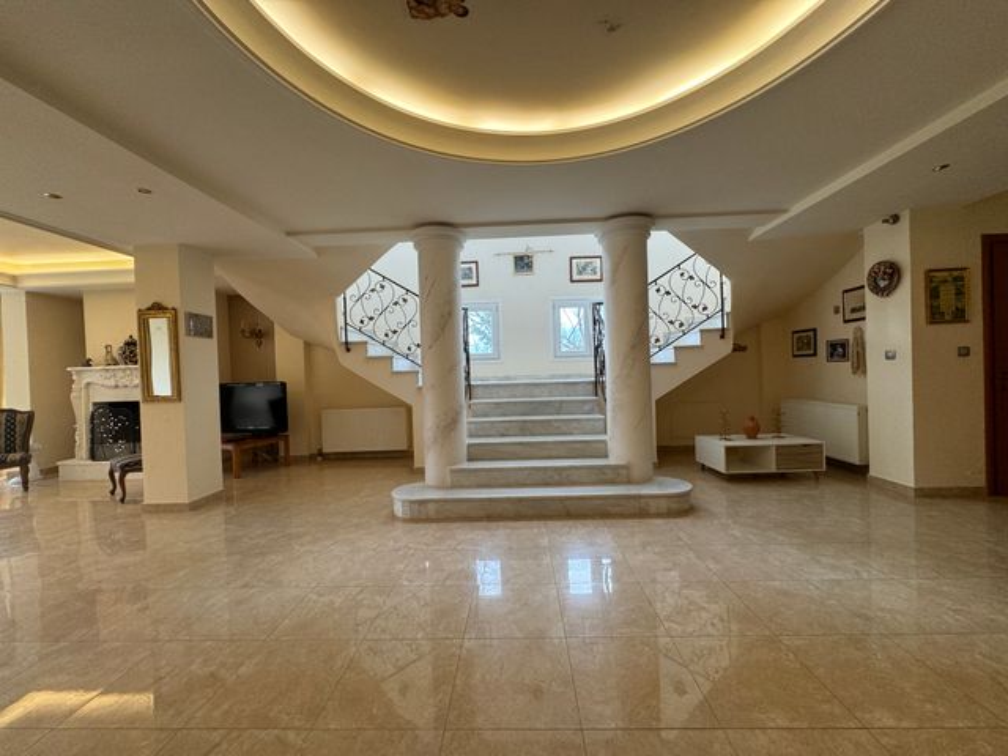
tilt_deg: -0.9
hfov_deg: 102.1
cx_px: 504
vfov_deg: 85.7
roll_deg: +1.6
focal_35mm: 14
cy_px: 378
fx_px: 408
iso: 100
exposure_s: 1/100
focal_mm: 2.22
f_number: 2.2
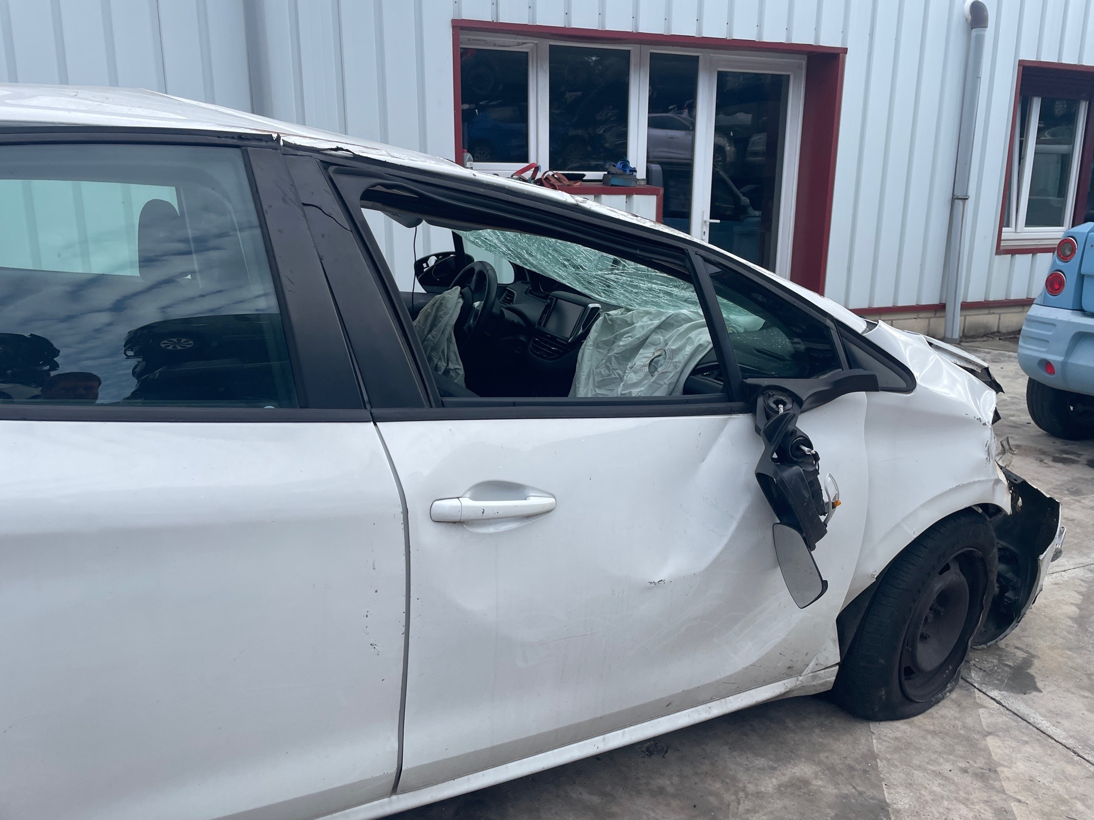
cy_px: 410
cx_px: 547
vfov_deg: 53.1
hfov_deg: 67.3
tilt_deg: -5.0
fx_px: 822
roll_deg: -0.1
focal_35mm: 26
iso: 32
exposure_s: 1/1159
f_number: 1.6
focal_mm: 4.2
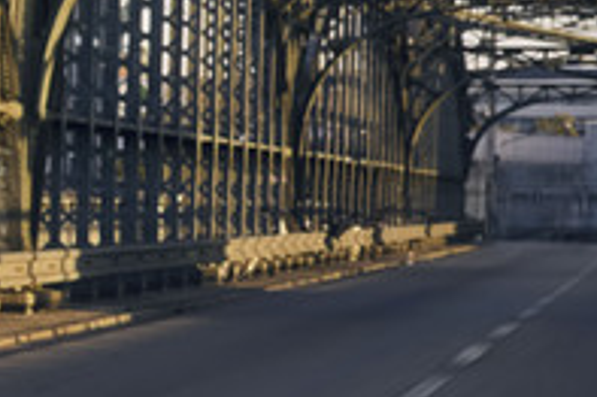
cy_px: 282
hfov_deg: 8.4
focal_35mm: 213
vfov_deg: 6.4
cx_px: -1070
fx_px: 3529
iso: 400
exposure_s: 1/40
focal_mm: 35
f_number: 9
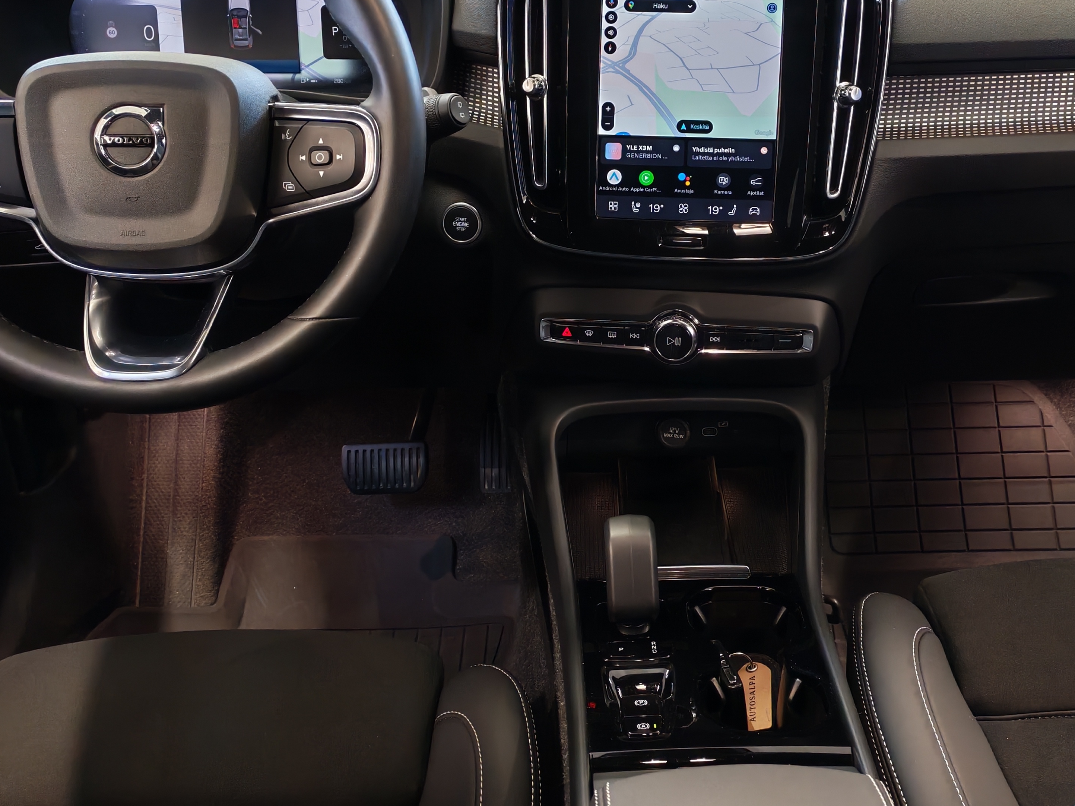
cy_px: 372
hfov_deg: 42.8
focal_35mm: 44
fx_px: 1366
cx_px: 628
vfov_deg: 32.9
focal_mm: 6.12
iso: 800
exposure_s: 1/50
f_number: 1.9
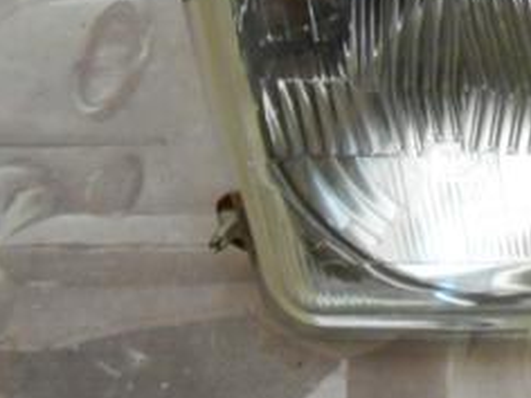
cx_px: 896
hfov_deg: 18.4
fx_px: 1350
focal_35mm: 88
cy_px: 209
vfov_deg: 16.8
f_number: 3.5
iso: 320
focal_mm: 4.6
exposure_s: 1/30
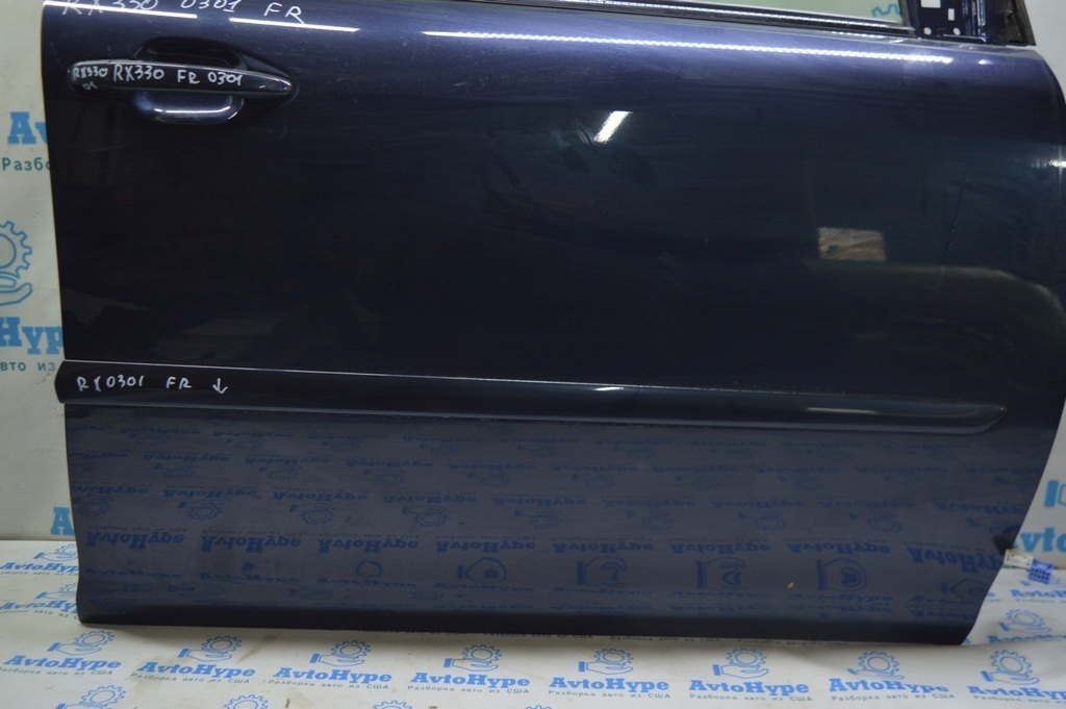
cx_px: 533
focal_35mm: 34
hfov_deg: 55.1
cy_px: 354
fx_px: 1021
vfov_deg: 38.3
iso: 400
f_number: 3.8
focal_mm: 23
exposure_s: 1/40
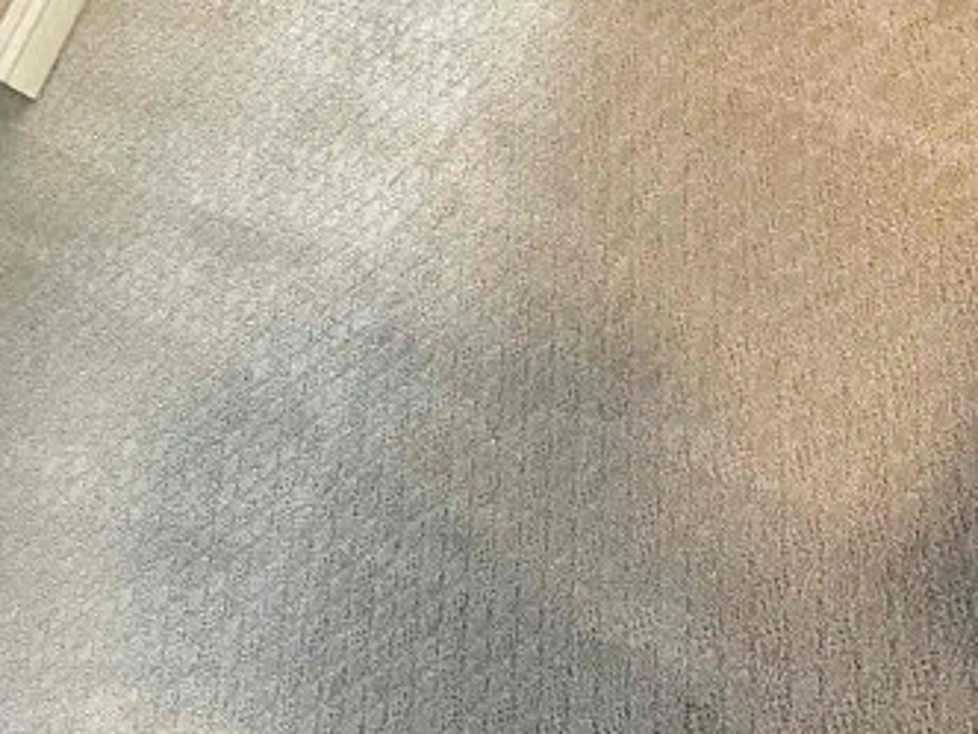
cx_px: 405
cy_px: 326
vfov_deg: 18.9
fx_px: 2204
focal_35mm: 78
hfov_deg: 25.0
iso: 20
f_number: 2.8
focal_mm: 6.6
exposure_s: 1/23
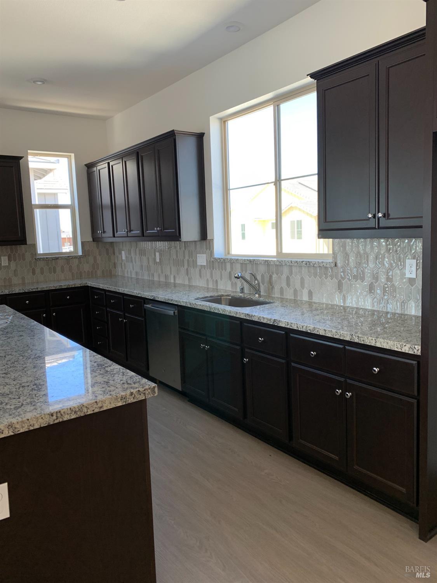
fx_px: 438
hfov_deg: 53.1
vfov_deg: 67.3
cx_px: 218
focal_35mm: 26
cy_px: 292
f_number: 1.8
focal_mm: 4.25
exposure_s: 1/120
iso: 32
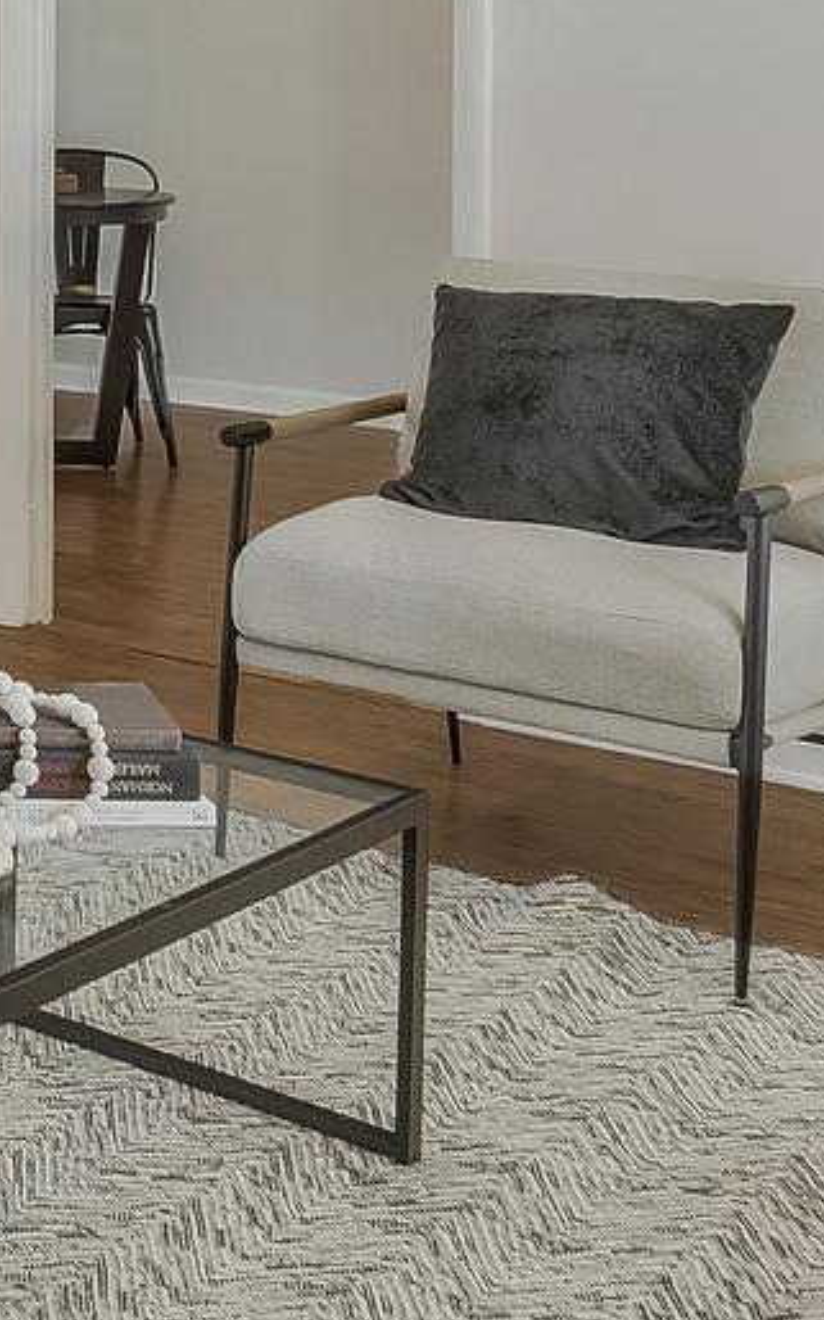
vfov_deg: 29.9
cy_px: 74
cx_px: -719
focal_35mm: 65
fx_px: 2337
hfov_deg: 16.3
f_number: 7.1
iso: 1250
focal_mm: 16
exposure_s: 1/40
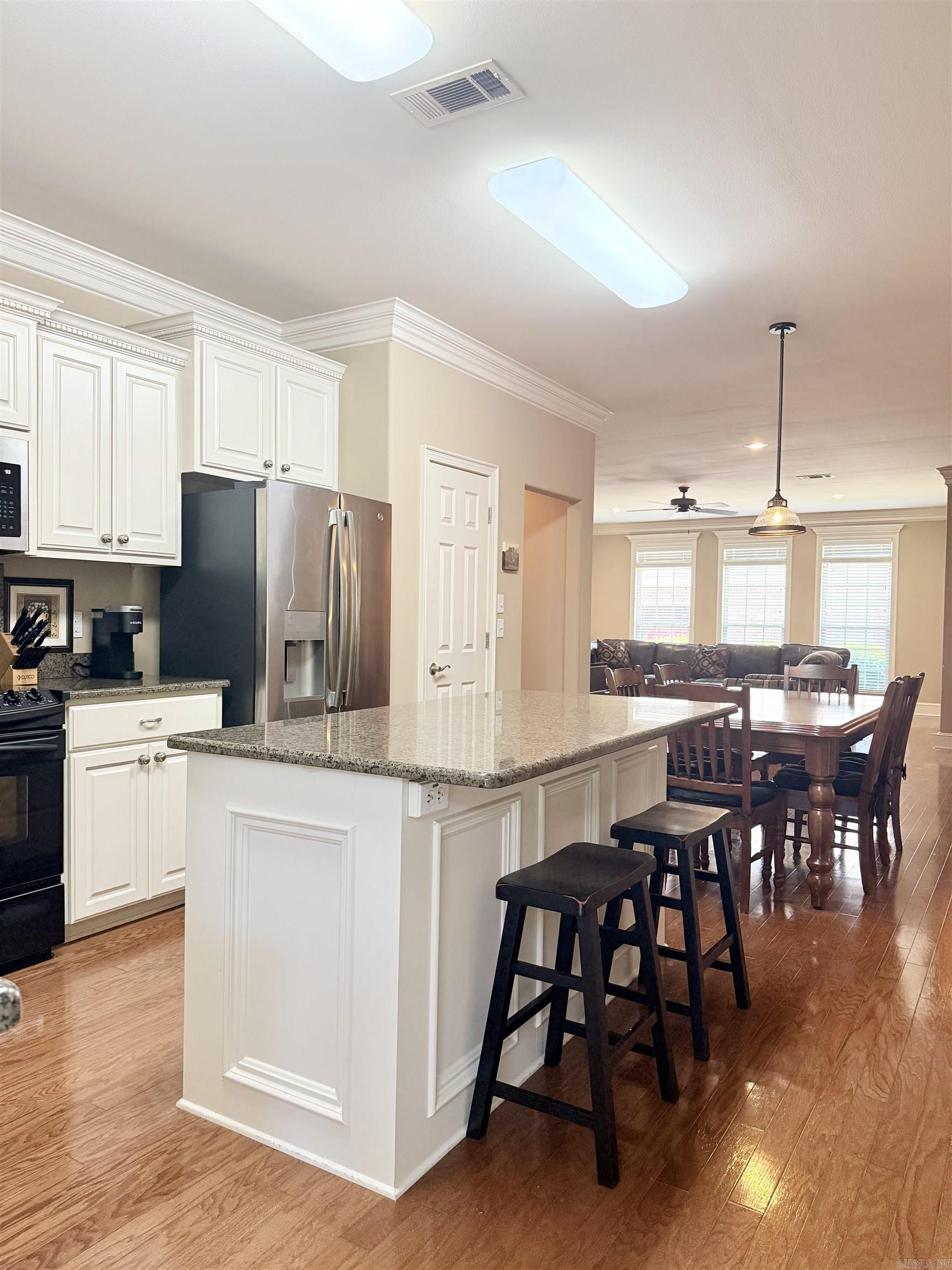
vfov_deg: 71.6
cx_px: 476
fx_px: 880
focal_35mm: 24
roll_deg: -1.3
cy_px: 635
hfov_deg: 56.8
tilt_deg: -0.7
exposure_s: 1/120
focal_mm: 6.76
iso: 320
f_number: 1.78
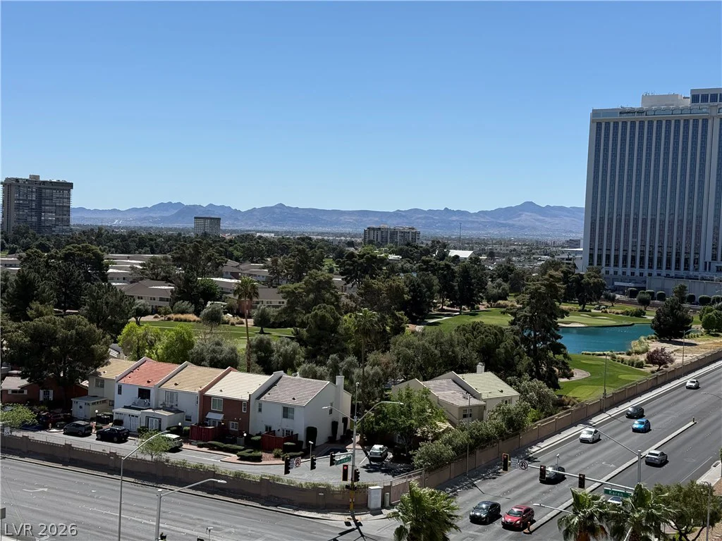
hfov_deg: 39.7
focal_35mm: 48
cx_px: 361
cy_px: 270
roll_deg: -2.2
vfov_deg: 30.3
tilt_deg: -2.3
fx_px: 1001
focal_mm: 6.76
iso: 80
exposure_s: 1/9901
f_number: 1.78
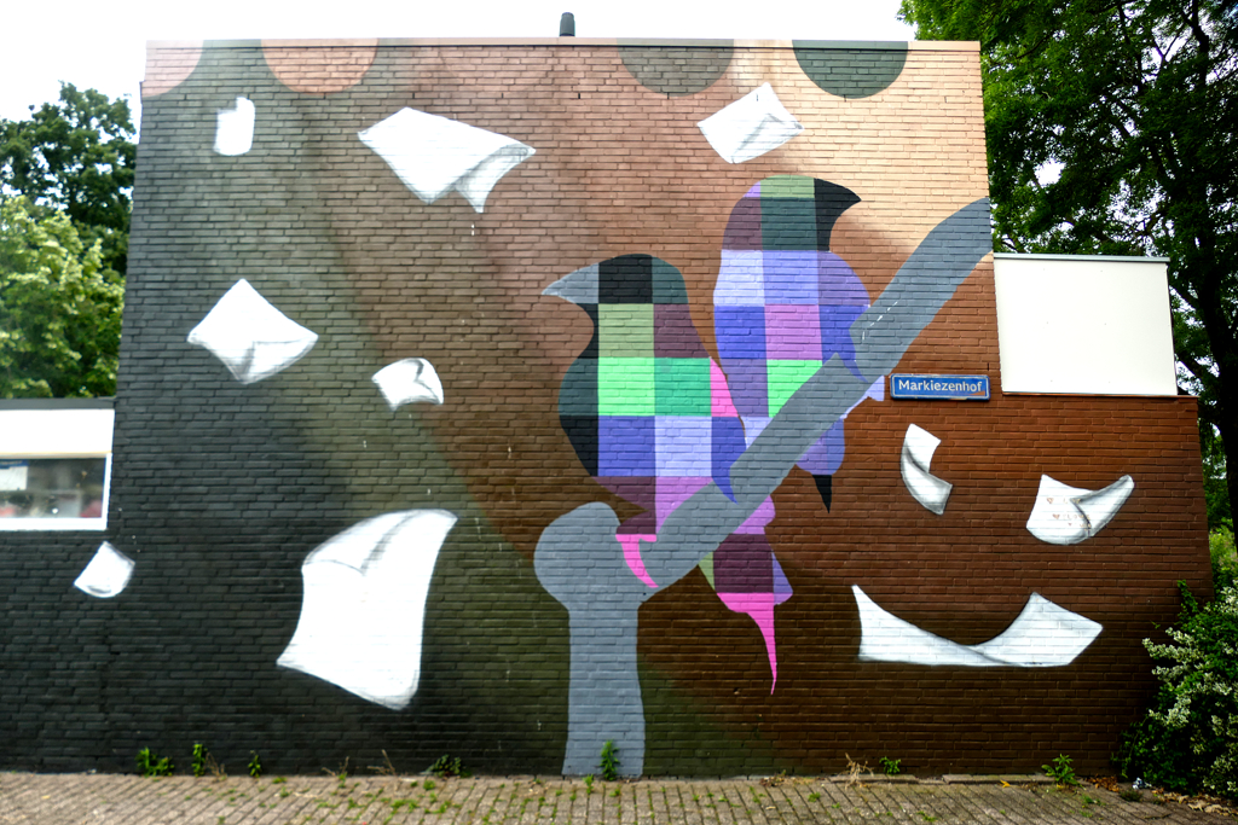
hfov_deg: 71.5
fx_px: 860
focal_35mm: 25
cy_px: 412
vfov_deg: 51.3
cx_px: 619
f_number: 2.8
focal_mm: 9.1
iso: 125
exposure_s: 1/400
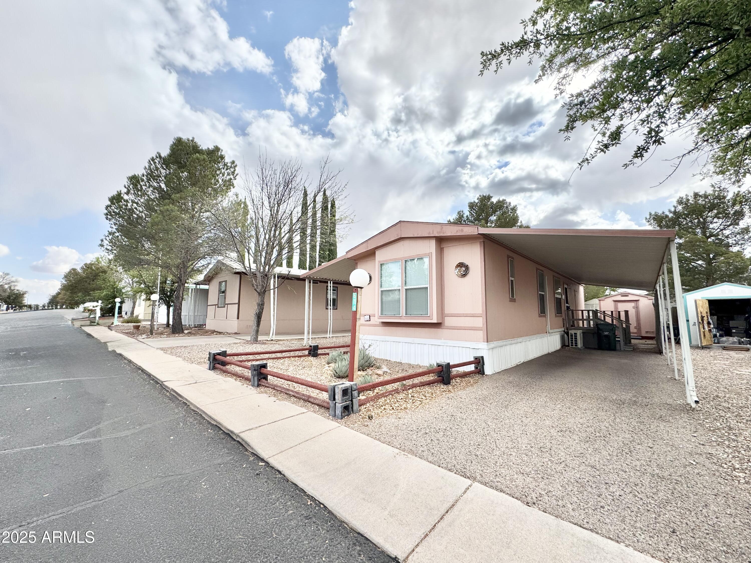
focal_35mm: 14
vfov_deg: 85.7
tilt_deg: +6.0
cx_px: 376
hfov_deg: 102.1
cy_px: 282
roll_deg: -0.3
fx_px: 304
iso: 50
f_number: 2.2
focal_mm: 2.22
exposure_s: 1/1748
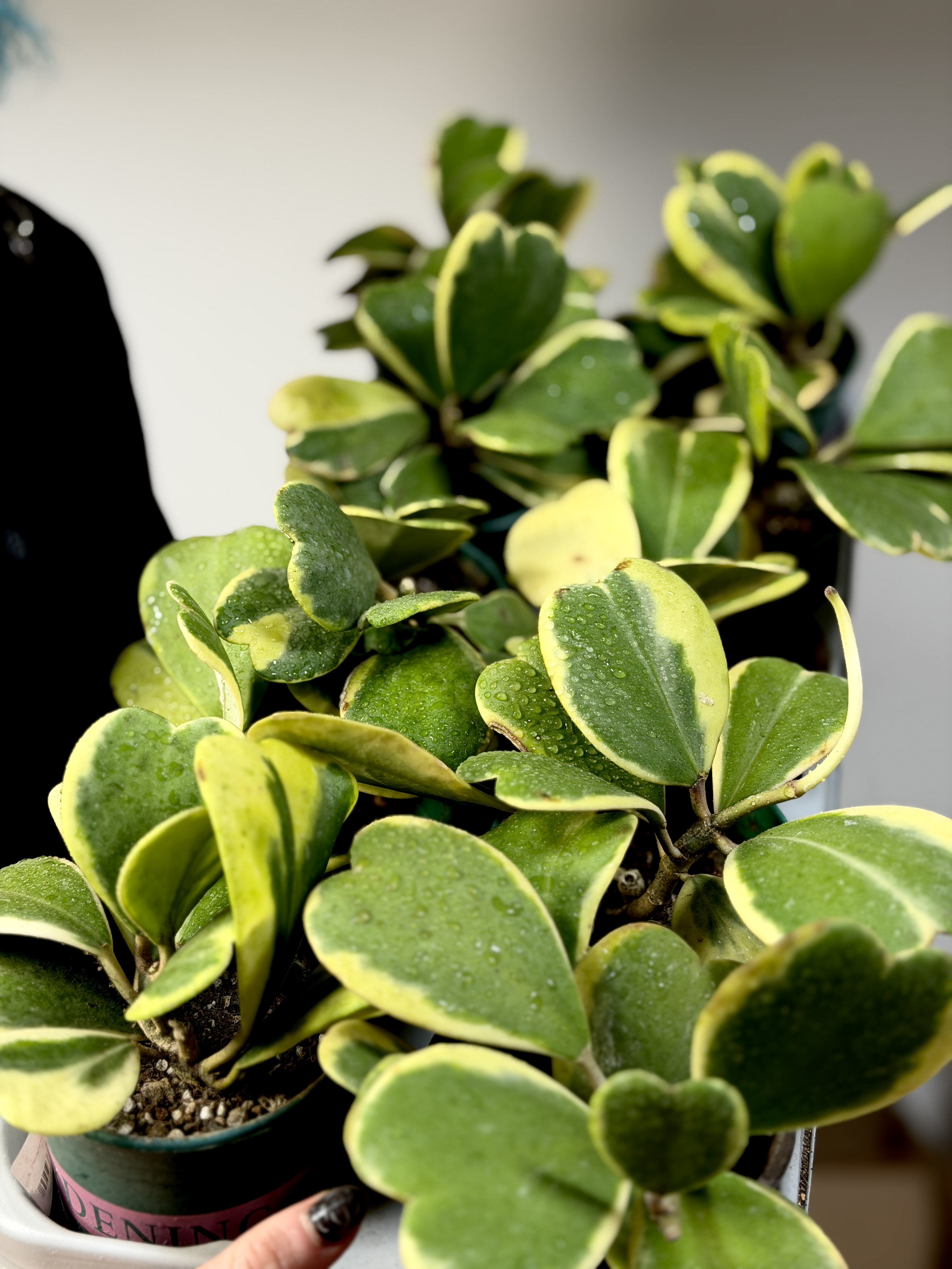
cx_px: 476
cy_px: 634
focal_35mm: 48
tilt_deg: -9.9
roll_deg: -0.2
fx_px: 1760
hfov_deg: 30.3
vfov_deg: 39.7
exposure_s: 1/101
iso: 100
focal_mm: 6.76
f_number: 1.78
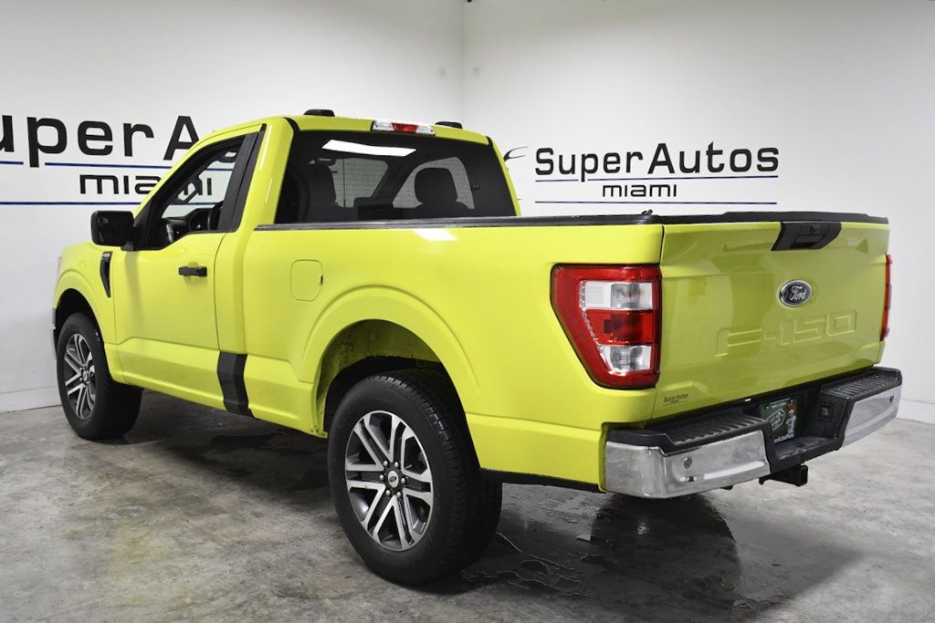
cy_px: 312
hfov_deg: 55.8
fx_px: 883
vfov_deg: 38.9
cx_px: 468
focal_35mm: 34
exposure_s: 1/640
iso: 2500
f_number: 4.5
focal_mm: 23
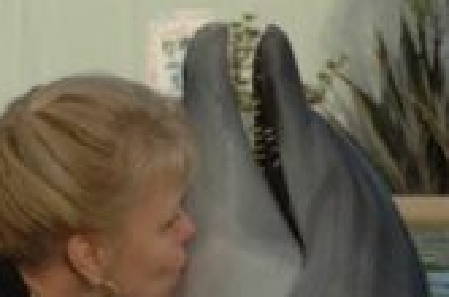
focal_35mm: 224
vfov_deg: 6.1
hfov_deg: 9.2
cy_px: 223
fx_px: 2788
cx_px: 89
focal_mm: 62
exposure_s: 1/320
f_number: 9
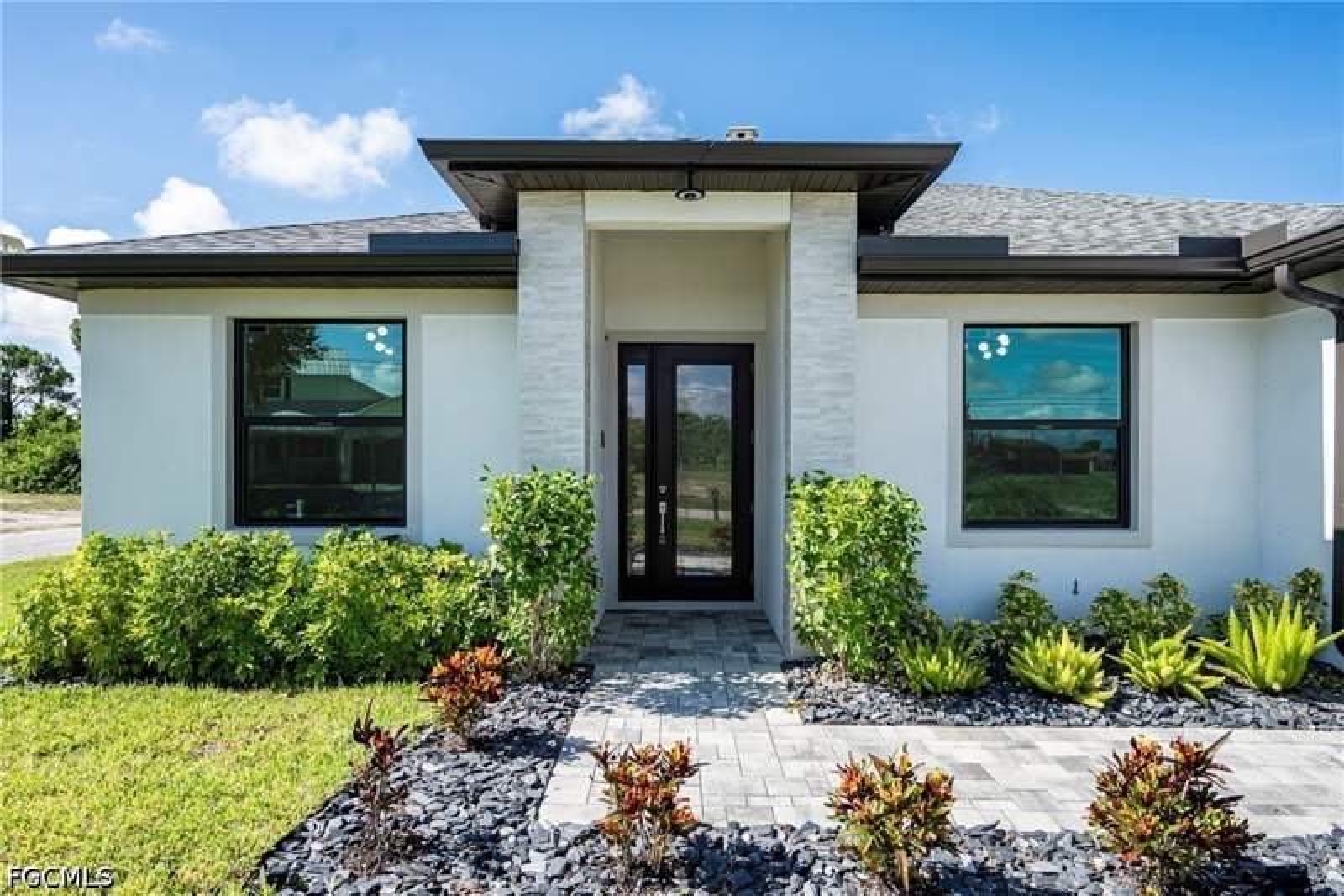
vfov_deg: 60.7
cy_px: 448
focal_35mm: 20
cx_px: 672
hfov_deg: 82.6
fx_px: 765
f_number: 4
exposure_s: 1/640
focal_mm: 20.5
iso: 100
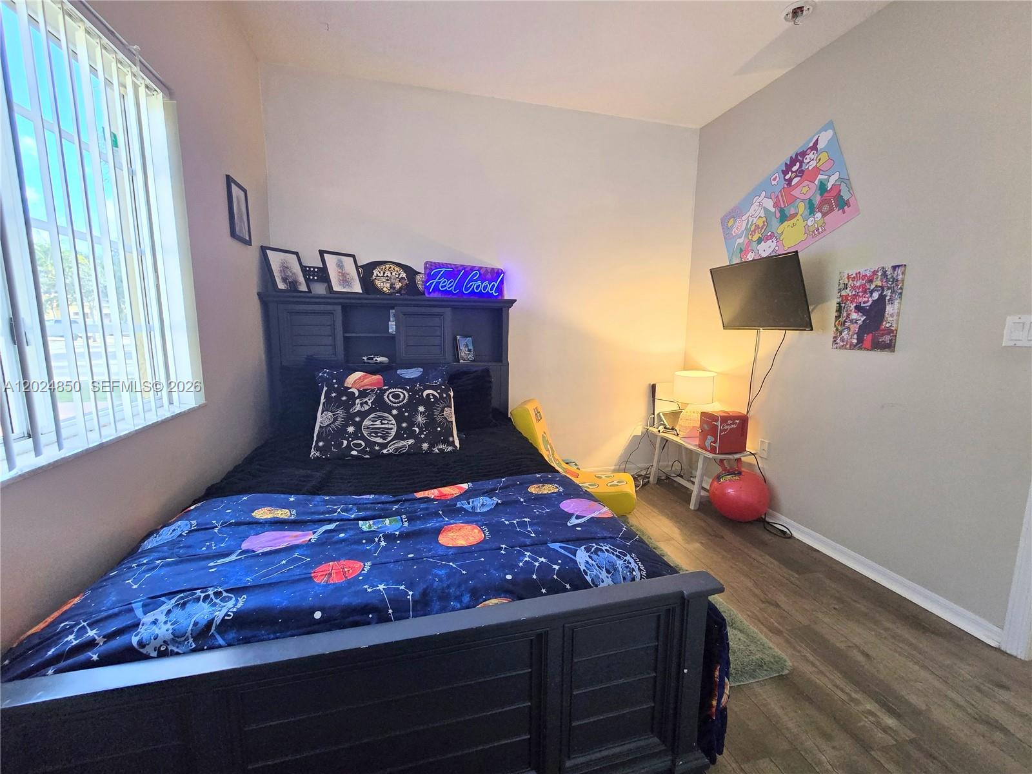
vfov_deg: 89.9
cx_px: 516
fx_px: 388
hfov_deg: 106.2
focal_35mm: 13
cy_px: 387
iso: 400
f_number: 2.2
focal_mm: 2.2
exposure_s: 1/60
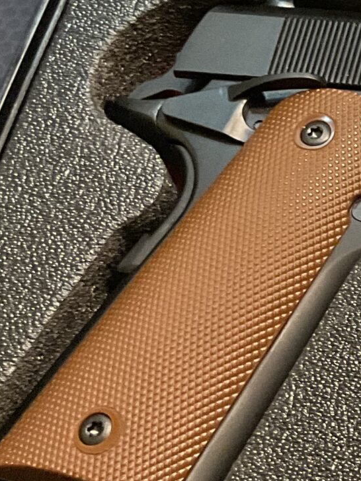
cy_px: 116
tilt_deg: -57.1
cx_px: 633
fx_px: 1418
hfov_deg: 13.2
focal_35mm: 102
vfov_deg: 19.1
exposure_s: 1/60
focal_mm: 3
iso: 100
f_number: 1.8
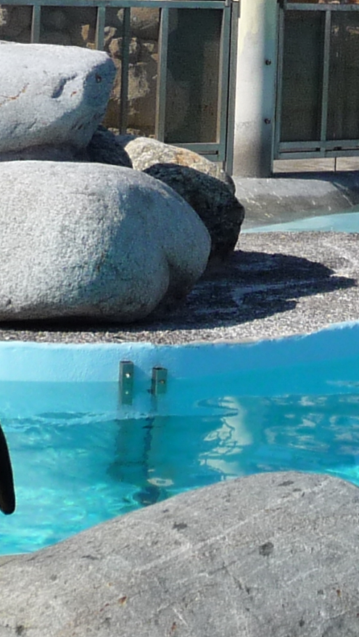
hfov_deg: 8.8
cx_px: 337
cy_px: 36
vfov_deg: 15.4
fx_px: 2316
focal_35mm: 137
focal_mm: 5.3
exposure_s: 1/1300
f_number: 3.5
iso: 100
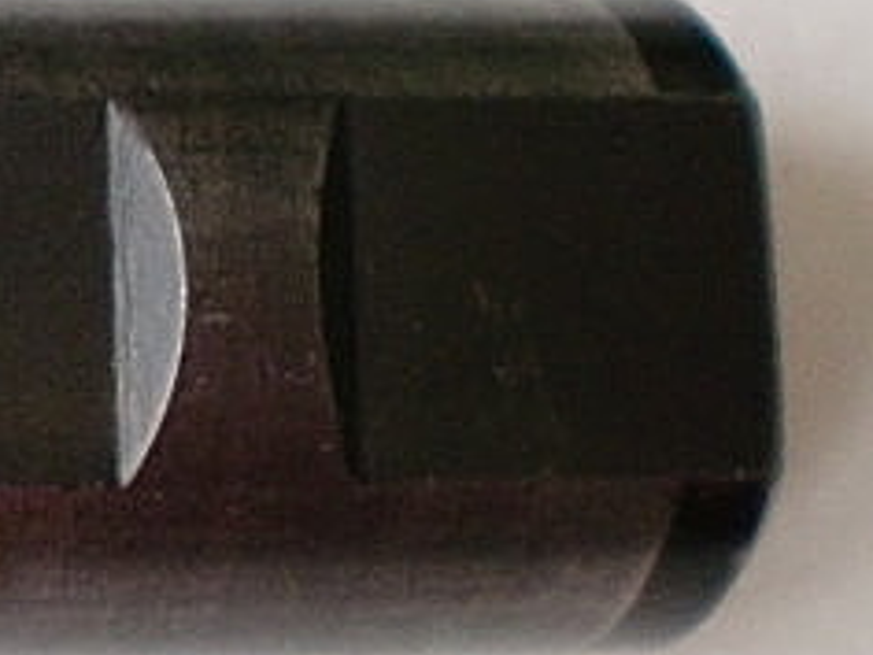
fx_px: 2396
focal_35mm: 95
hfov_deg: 18.9
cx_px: -307
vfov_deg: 15.6
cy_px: 303
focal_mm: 6.3
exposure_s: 1/60
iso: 320
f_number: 3.1
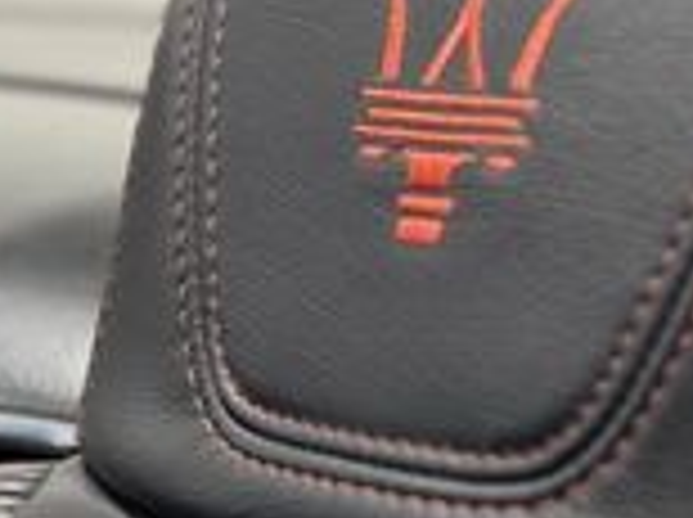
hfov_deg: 9.7
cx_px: -202
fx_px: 3998
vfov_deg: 7.4
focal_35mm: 200
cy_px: 207
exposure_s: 1/212
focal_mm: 6.76
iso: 64
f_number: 1.78
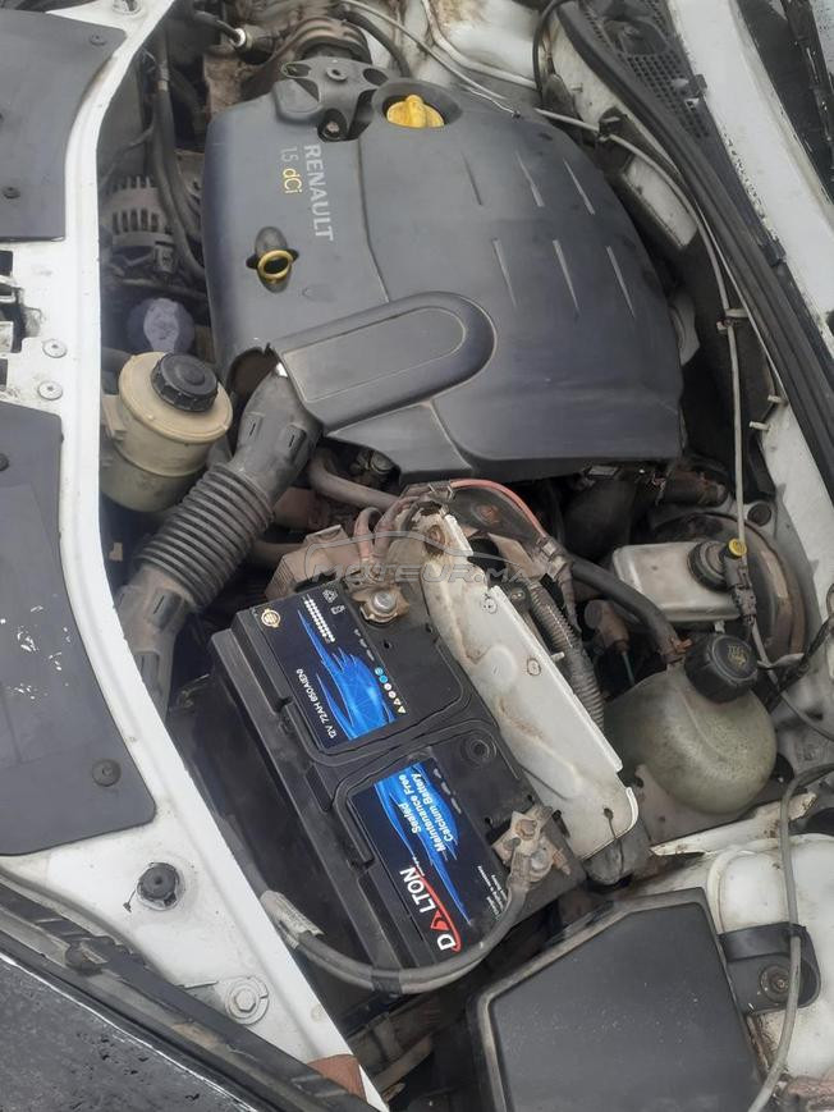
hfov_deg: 51.4
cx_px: 417
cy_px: 556
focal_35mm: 27
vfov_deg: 65.3
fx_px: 867
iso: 40
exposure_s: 1/126
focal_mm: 3.6
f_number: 1.9
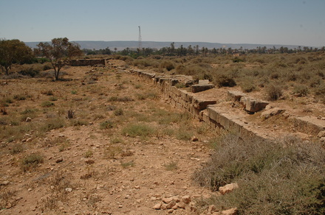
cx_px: 162
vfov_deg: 47.8
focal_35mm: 27
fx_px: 243
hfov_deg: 67.5
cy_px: 108
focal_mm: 18
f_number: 9
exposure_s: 1/640
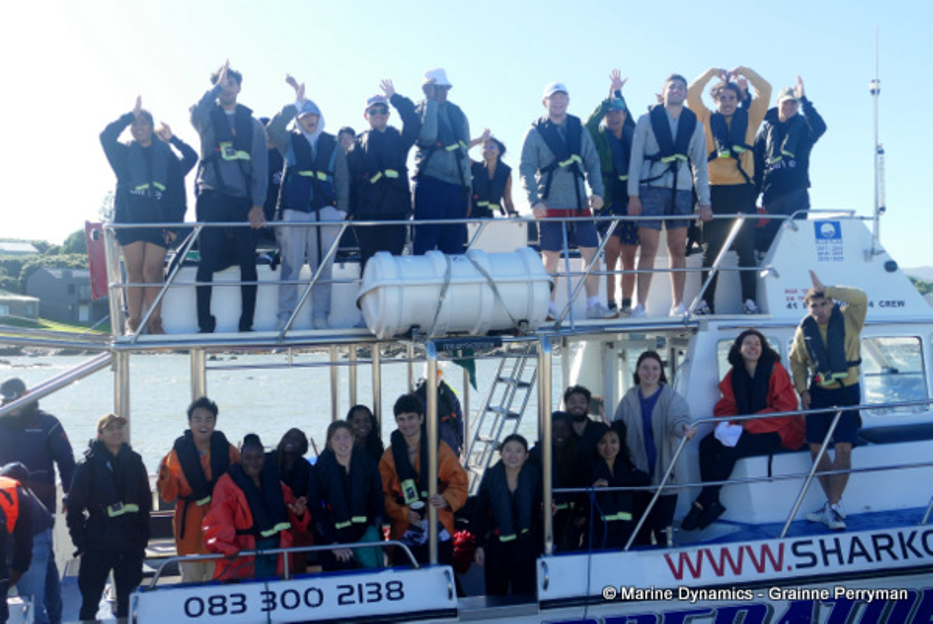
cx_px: 466
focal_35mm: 42
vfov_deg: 31.9
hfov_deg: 46.4
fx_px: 1089
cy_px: 312
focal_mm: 15.26
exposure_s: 1/800
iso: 125
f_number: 3.2
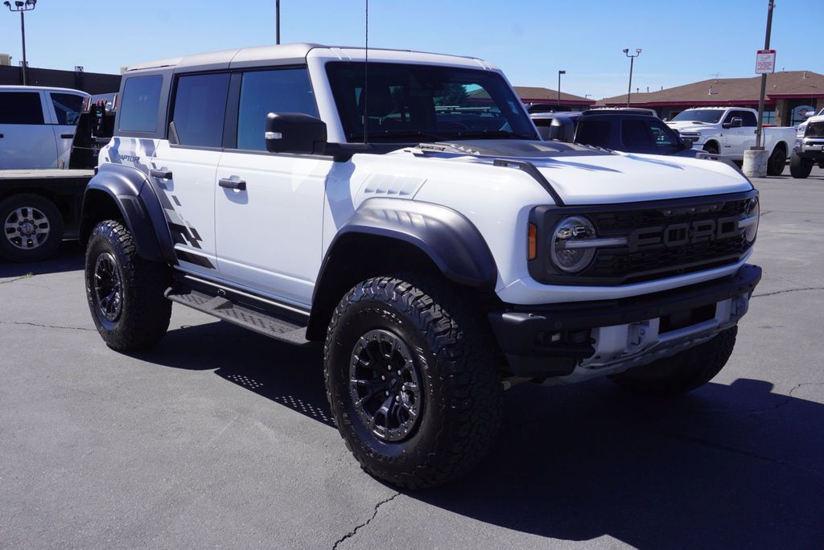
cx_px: 412
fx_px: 790
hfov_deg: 55.1
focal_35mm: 34
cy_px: 275
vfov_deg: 38.4
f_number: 10
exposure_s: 1/160
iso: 100
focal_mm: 23
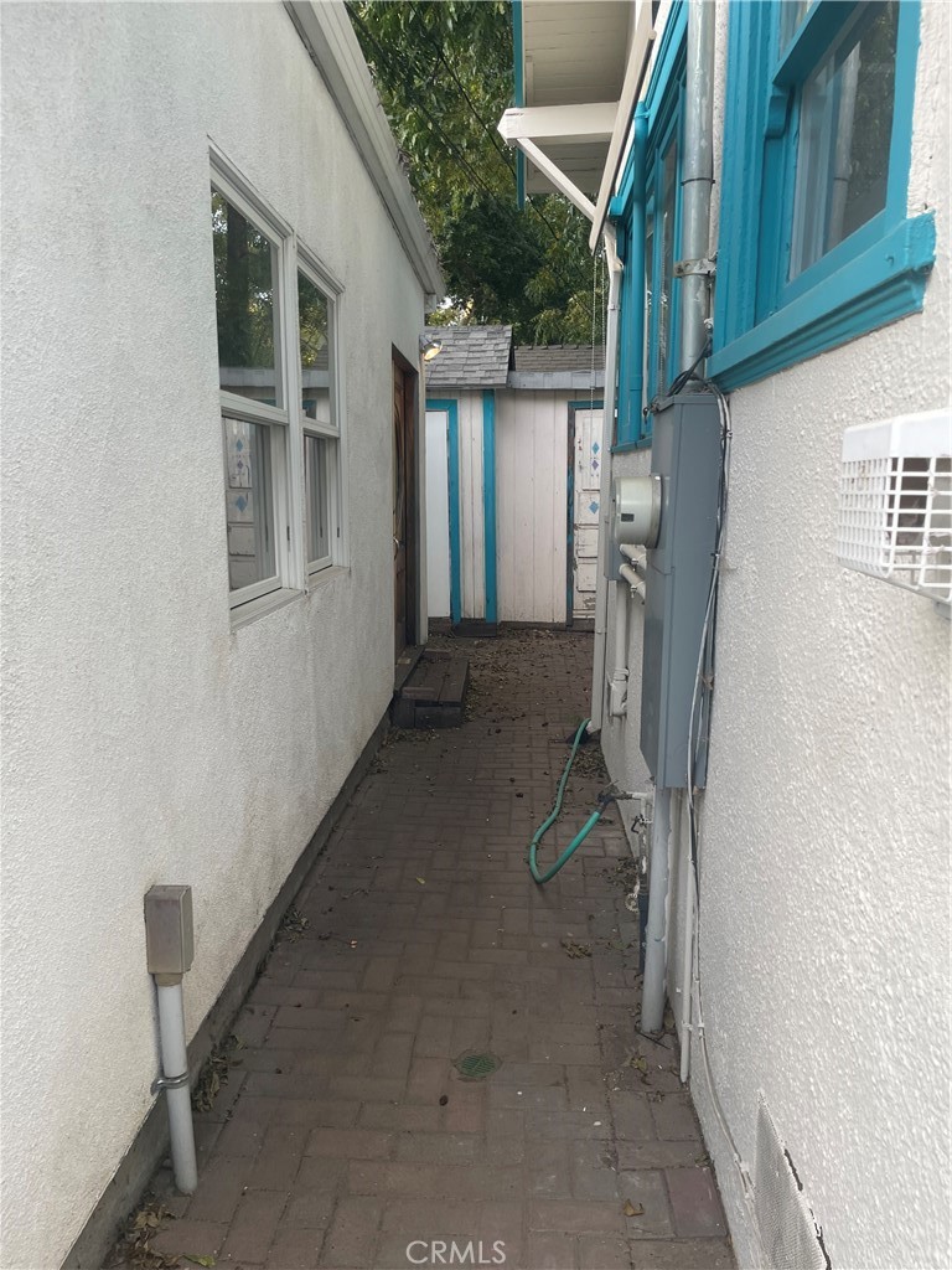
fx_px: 953
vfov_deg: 67.3
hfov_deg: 53.1
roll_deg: +0.2
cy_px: 635
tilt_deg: -9.0
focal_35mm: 26
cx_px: 476
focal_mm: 4.2
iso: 32
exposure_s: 1/131
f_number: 1.6
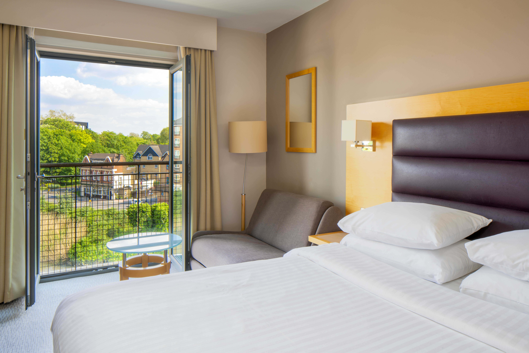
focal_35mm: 24
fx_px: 353
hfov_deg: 73.7
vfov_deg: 53.1
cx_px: 264
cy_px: 176
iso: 125
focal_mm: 24
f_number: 22
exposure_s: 1/1.43
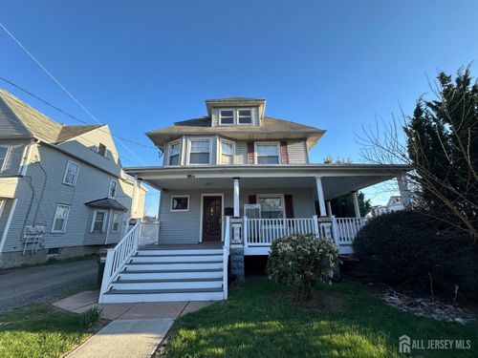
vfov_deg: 85.7
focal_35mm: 14
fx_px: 193
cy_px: 179
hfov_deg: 102.1
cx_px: 239
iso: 40
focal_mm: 2.22
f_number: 2.2
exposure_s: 1/450
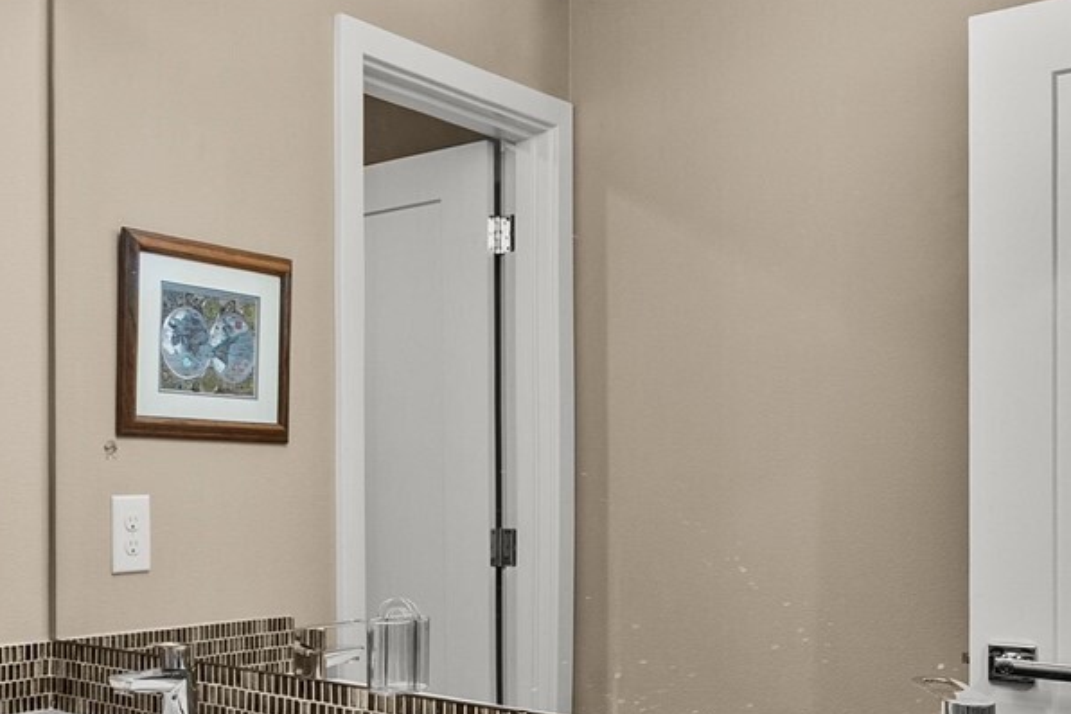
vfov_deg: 34.9
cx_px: 125
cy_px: 559
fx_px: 1100
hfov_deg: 47.2
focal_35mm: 37
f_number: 7.1
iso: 1000
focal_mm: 13
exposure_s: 1/4
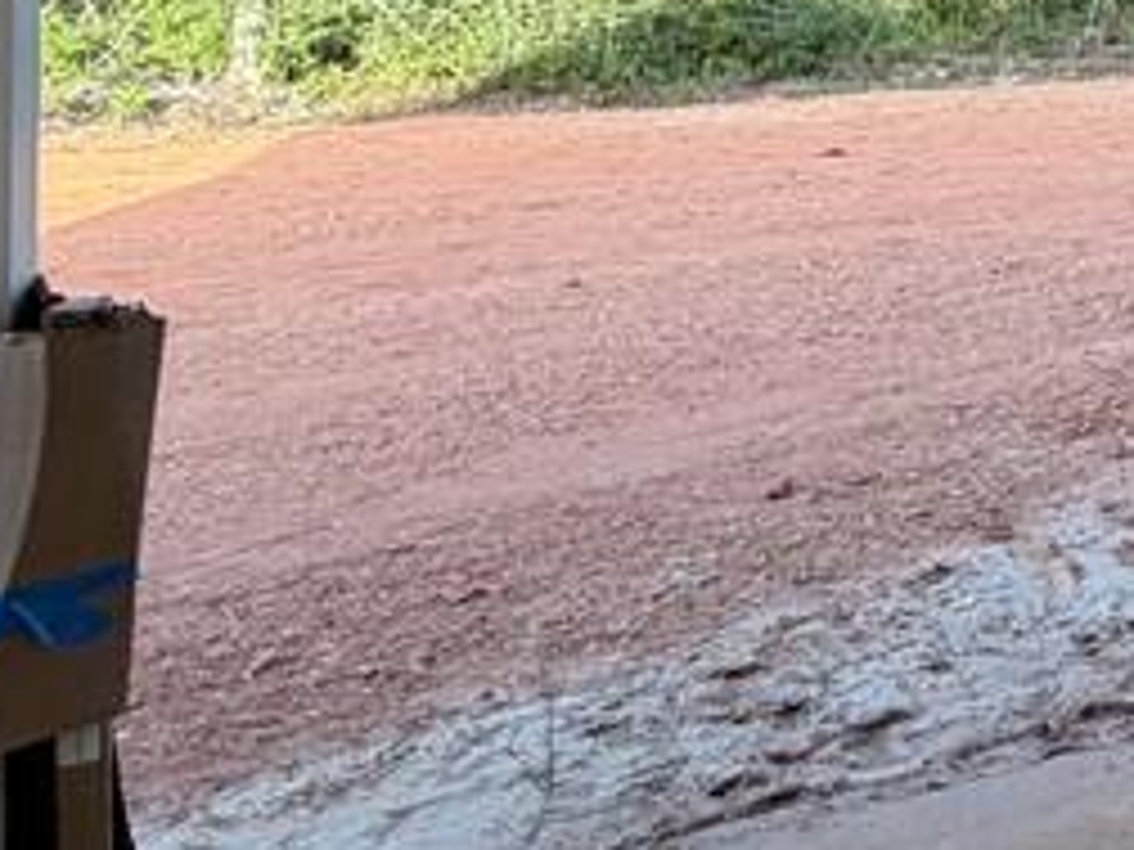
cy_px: -175
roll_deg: -0.4
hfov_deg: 22.7
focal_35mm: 57
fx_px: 1867
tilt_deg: +0.3
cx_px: 1948
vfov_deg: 23.4
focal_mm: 2.22
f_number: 2.2
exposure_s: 1/121
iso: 50
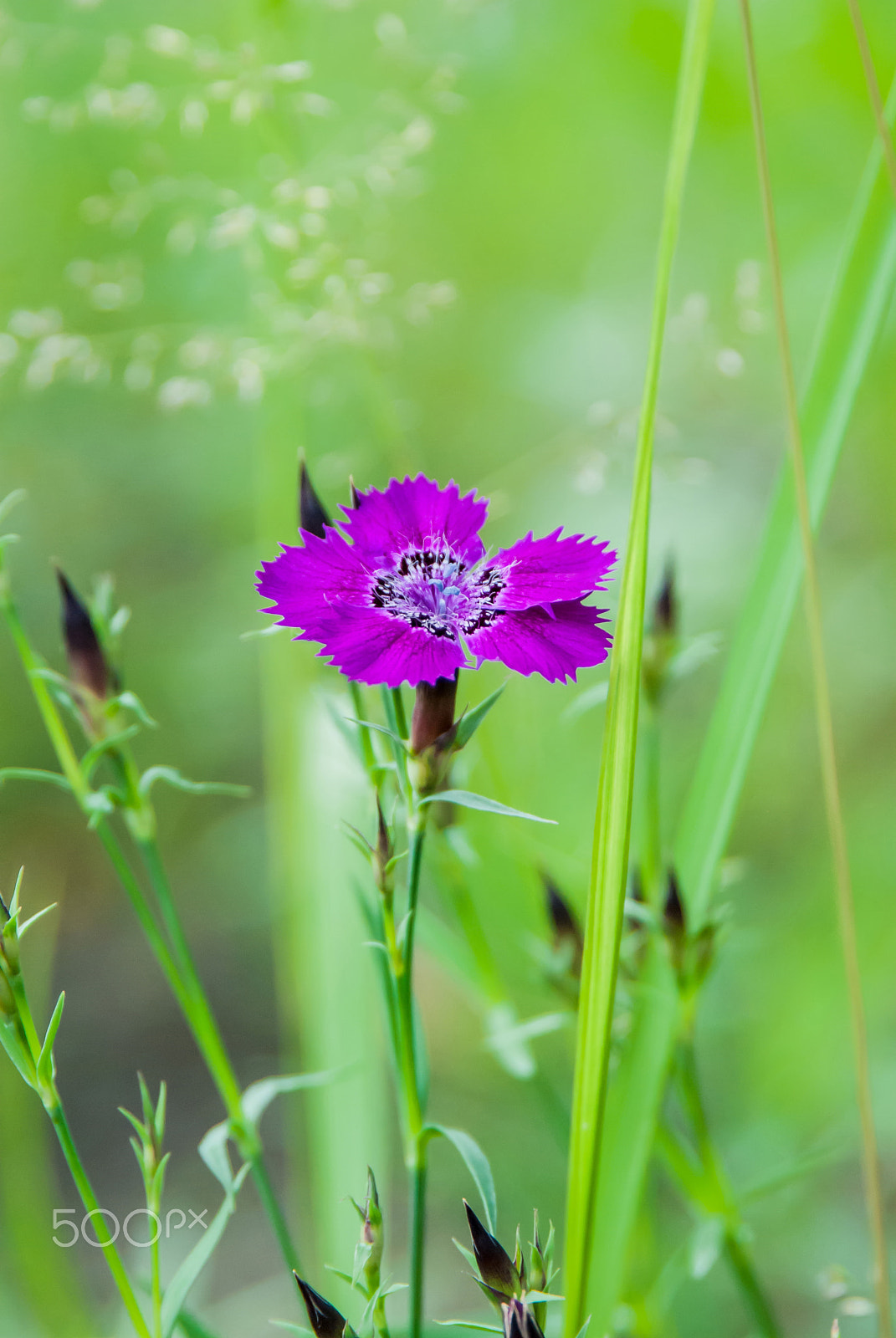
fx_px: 6701
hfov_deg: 7.7
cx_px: 448
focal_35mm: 180
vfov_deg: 11.4
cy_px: 669
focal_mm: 120
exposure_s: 1/125
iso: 360
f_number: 5.6
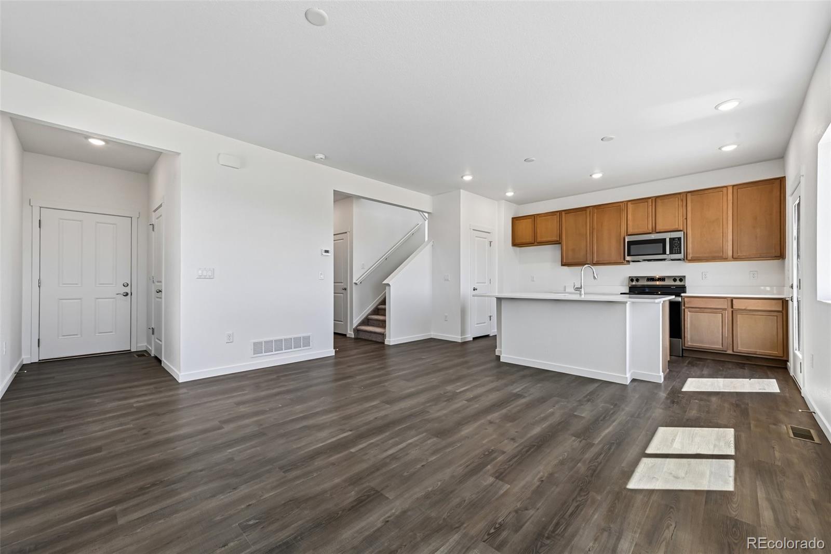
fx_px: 323
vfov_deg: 81.2
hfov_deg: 104.3
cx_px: 416
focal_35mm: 14
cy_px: 277
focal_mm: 14
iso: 220
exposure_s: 1/15
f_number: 11
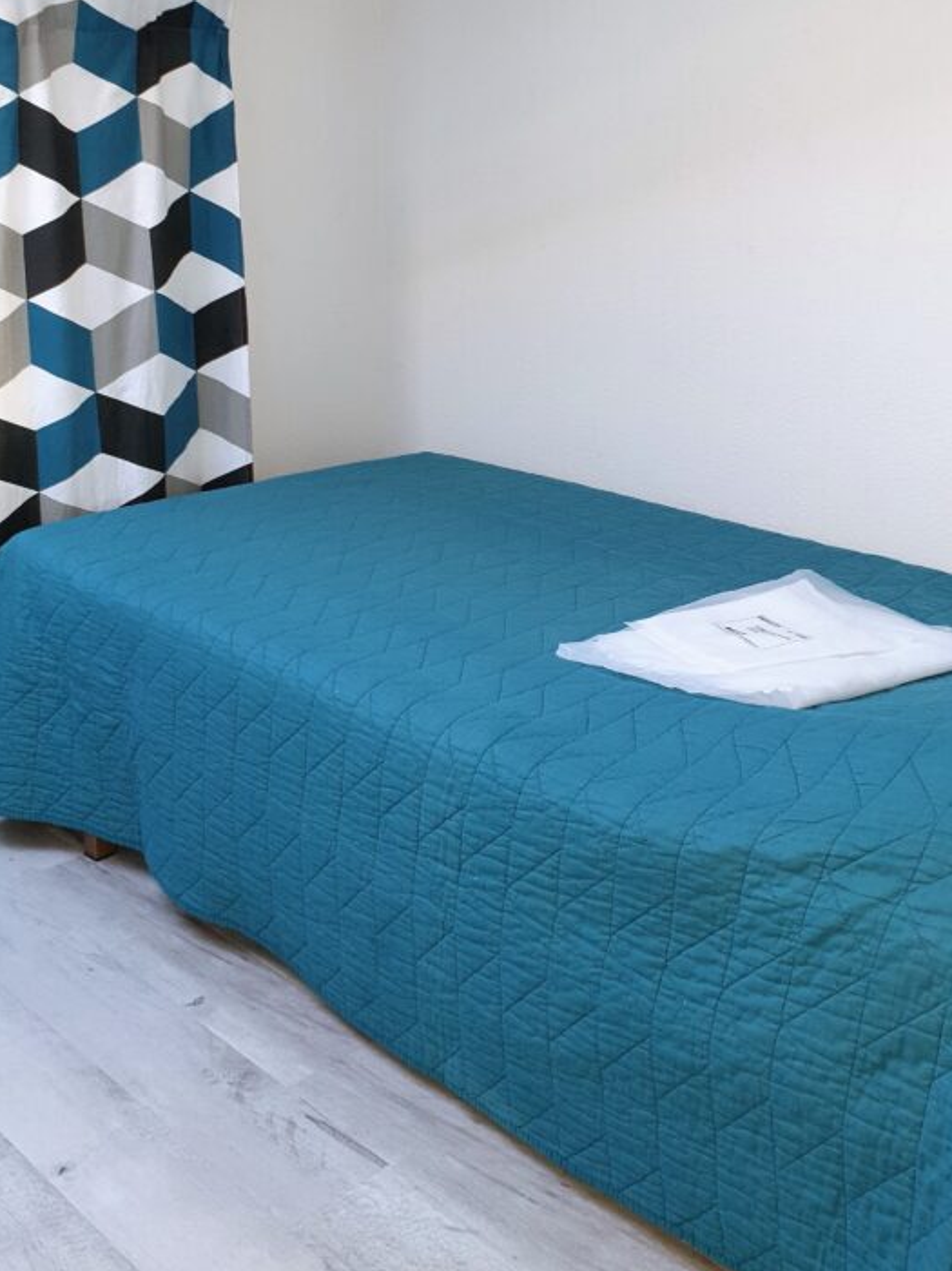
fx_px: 1395
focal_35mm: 38
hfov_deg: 37.7
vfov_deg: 48.4
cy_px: 459
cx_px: 517
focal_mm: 4.3
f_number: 2.4
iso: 100
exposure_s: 1/25
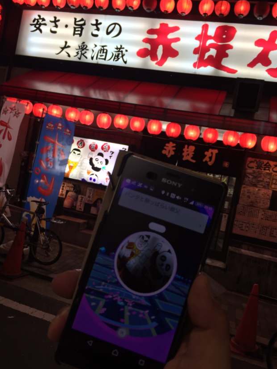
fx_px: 320
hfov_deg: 46.8
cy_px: 189
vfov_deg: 59.9
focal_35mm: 30
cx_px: 143
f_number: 2.2
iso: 32
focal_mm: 4.15
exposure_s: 1/40
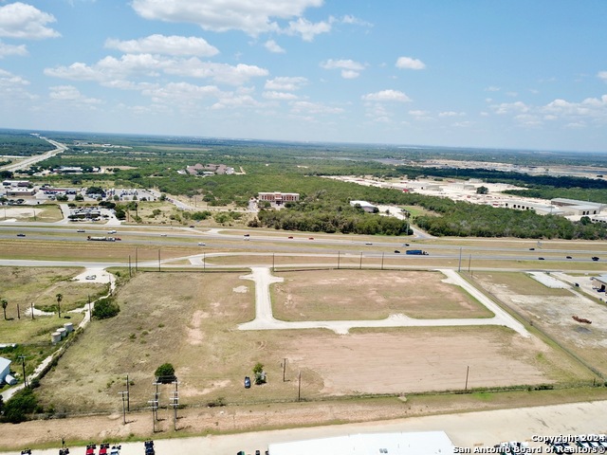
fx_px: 456
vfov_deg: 53.1
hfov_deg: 67.3
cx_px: 304
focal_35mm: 26
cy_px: 228
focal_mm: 4.73
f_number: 2.2
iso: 100
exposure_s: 1/1669
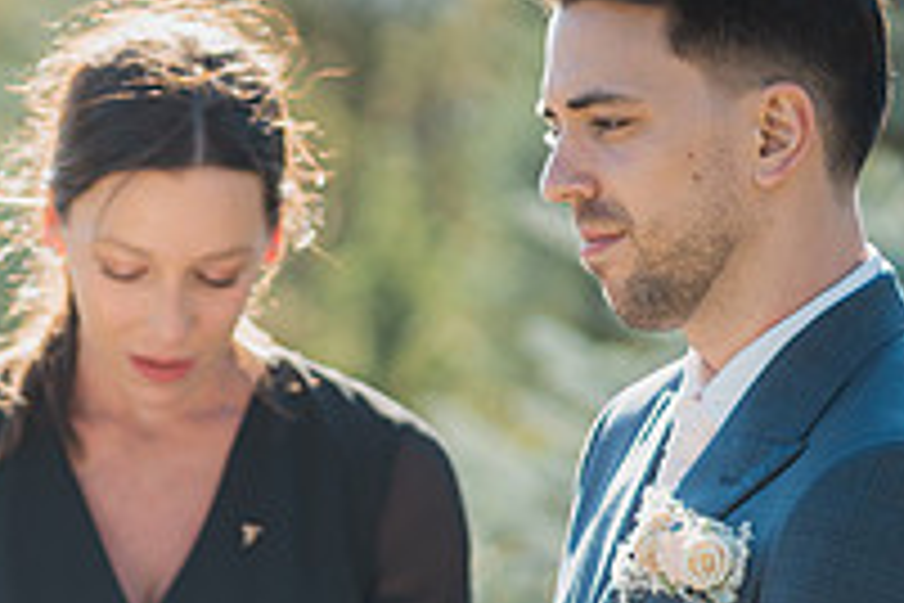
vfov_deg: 5.5
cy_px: 610
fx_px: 6302
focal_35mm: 251
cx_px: 157
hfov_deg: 8.2
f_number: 2.5
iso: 200
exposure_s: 1/1250
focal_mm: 85
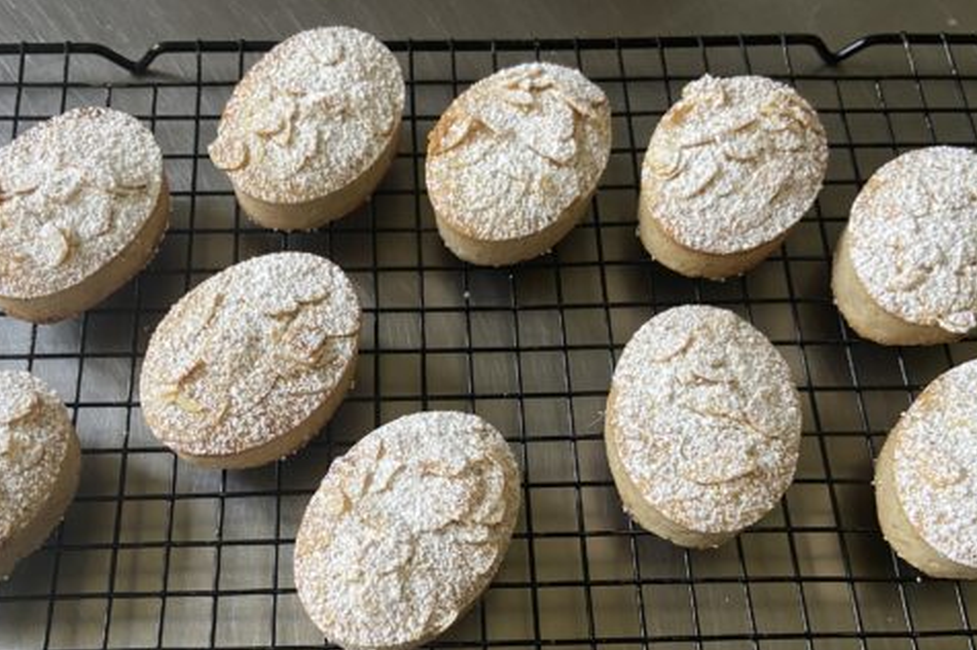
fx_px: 1031
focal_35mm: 38
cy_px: 446
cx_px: 437
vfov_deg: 34.6
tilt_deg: -67.4
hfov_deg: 50.6
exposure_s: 1/73
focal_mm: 4.25
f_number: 1.8
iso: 125
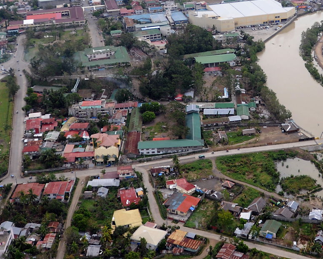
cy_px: 39
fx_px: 566
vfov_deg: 25.2
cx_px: 230
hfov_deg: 31.5
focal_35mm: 59
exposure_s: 1/1600
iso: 200
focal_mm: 17
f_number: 3.5
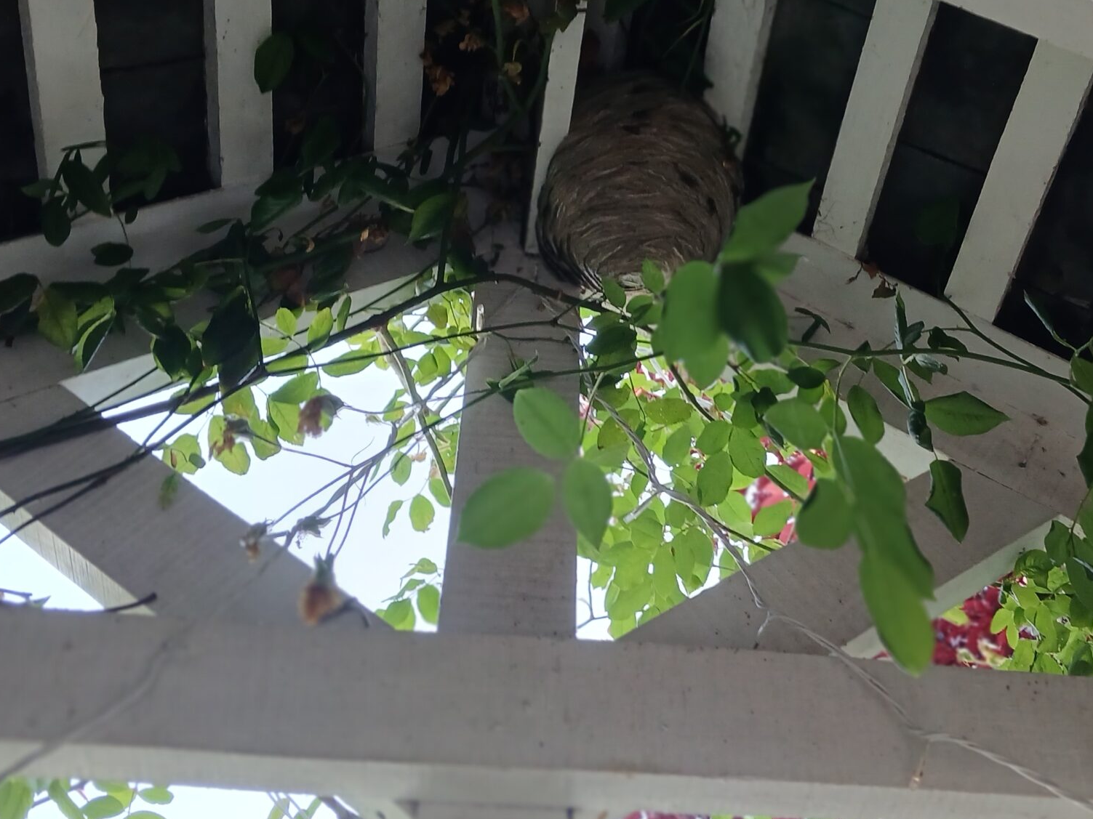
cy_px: 260
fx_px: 1452
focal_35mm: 46
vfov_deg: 31.2
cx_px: 644
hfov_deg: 41.1
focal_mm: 3.98
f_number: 1.8
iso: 100
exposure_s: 1/60
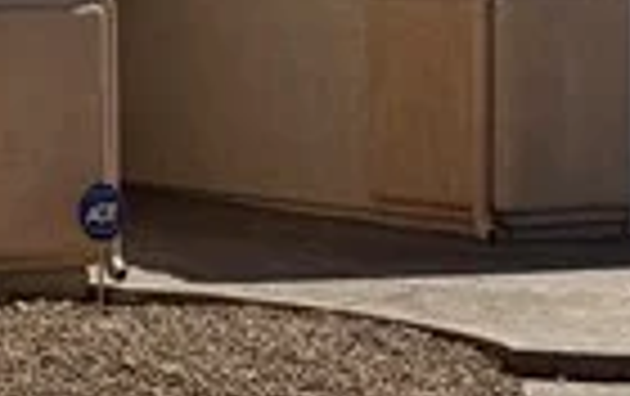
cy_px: 22
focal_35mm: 186
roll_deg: +0.8
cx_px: -315
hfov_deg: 10.8
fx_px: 3199
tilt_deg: +0.2
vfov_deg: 7.1
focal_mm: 6.76
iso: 80
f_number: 1.78
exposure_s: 1/9091
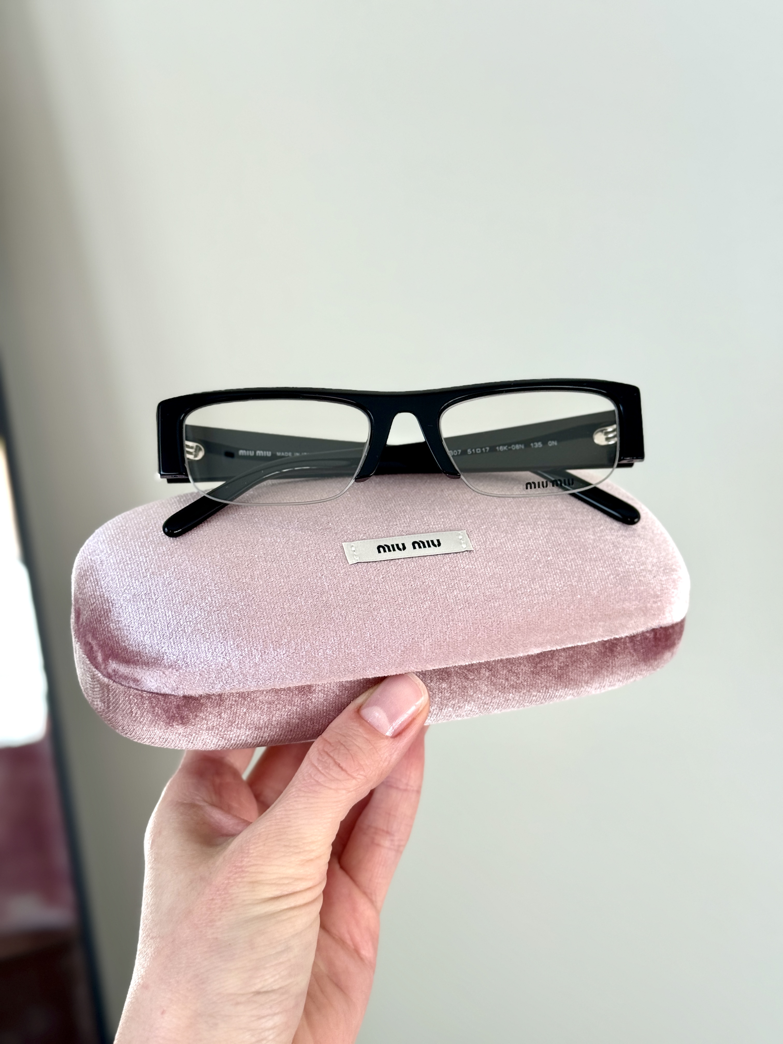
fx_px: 1448
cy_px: 522
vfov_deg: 39.7
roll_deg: -0.4
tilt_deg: -22.6
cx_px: 392
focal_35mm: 48
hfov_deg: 30.3
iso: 50
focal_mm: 6.76
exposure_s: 1/137
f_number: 1.78
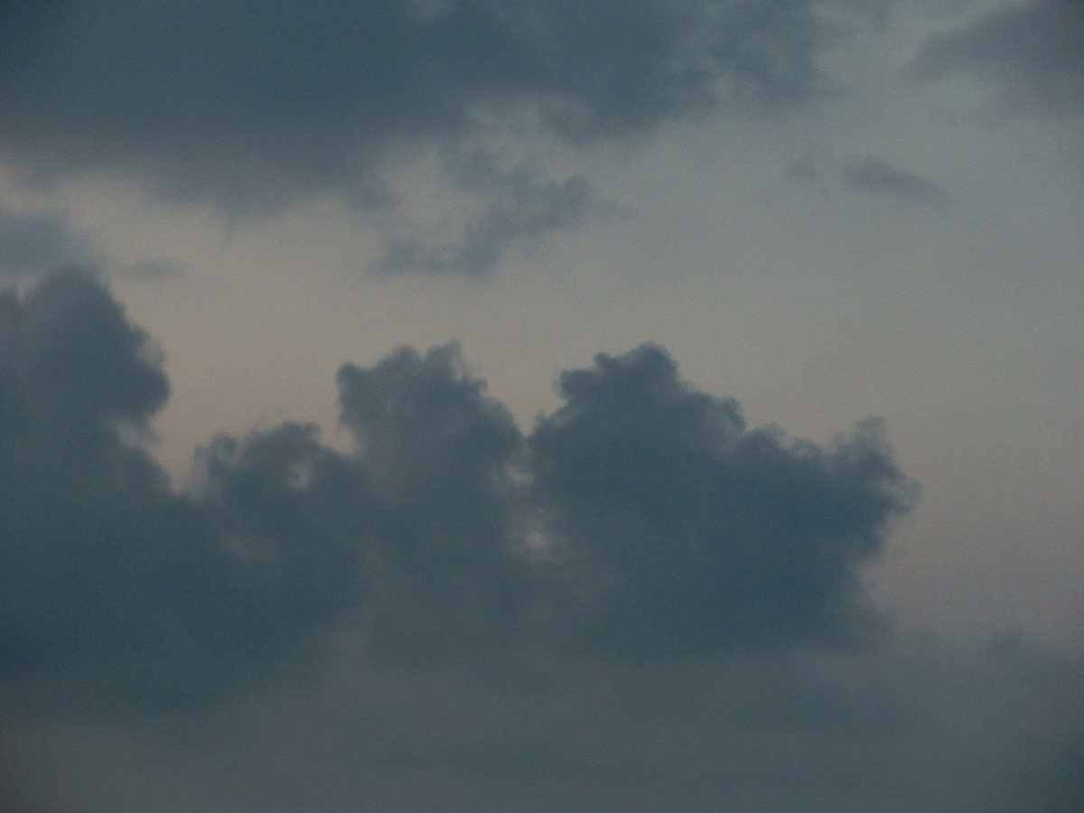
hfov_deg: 13.2
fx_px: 4697
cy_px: 406
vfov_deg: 9.9
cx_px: 542
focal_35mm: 150
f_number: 5.7
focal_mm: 26.7
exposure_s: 1/4
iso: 800
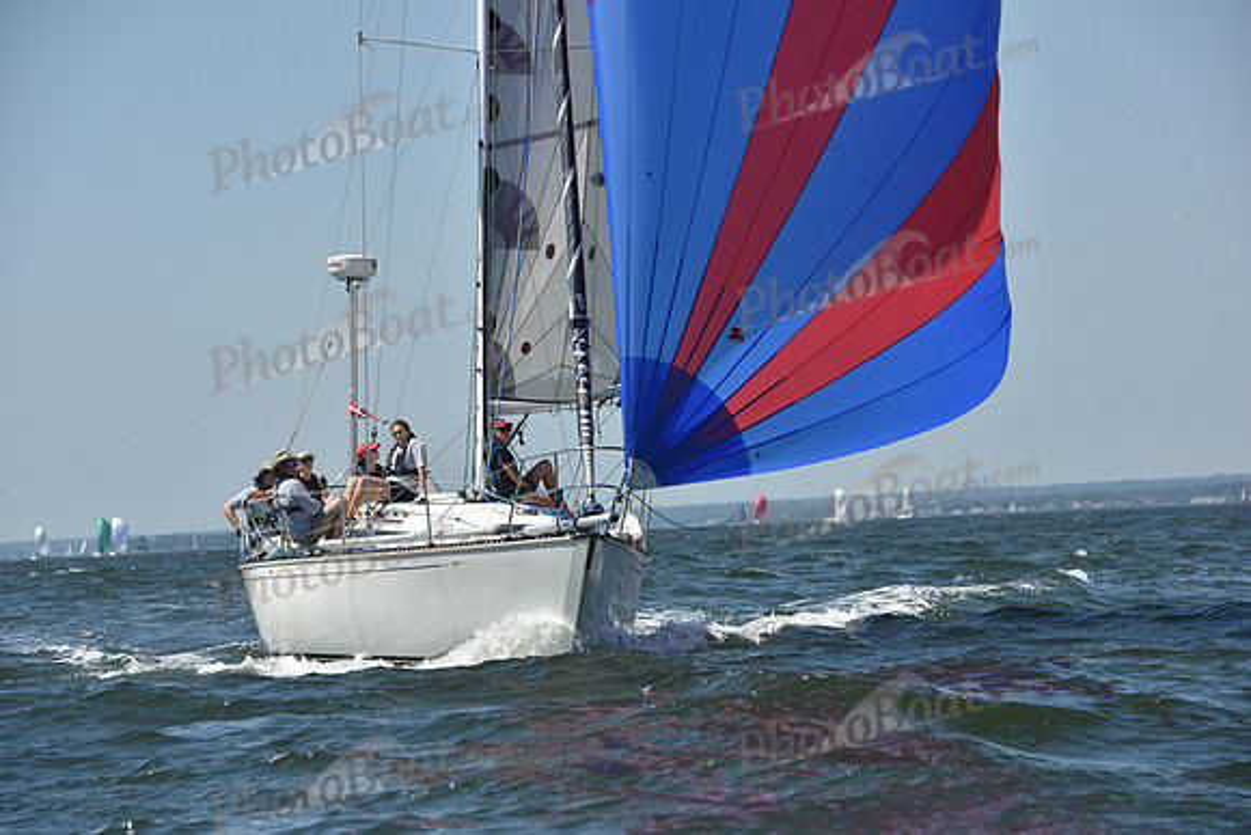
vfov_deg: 9.2
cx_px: 626
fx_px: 5213
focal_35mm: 150
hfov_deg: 13.7
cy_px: 418
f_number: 8
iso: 250
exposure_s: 1/1250
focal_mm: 150
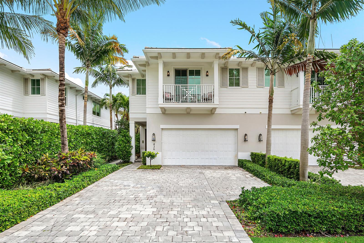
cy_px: 122
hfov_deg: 86.9
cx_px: 182
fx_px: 192
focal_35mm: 19
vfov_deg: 64.6
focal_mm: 19
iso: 160
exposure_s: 1/160
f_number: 8
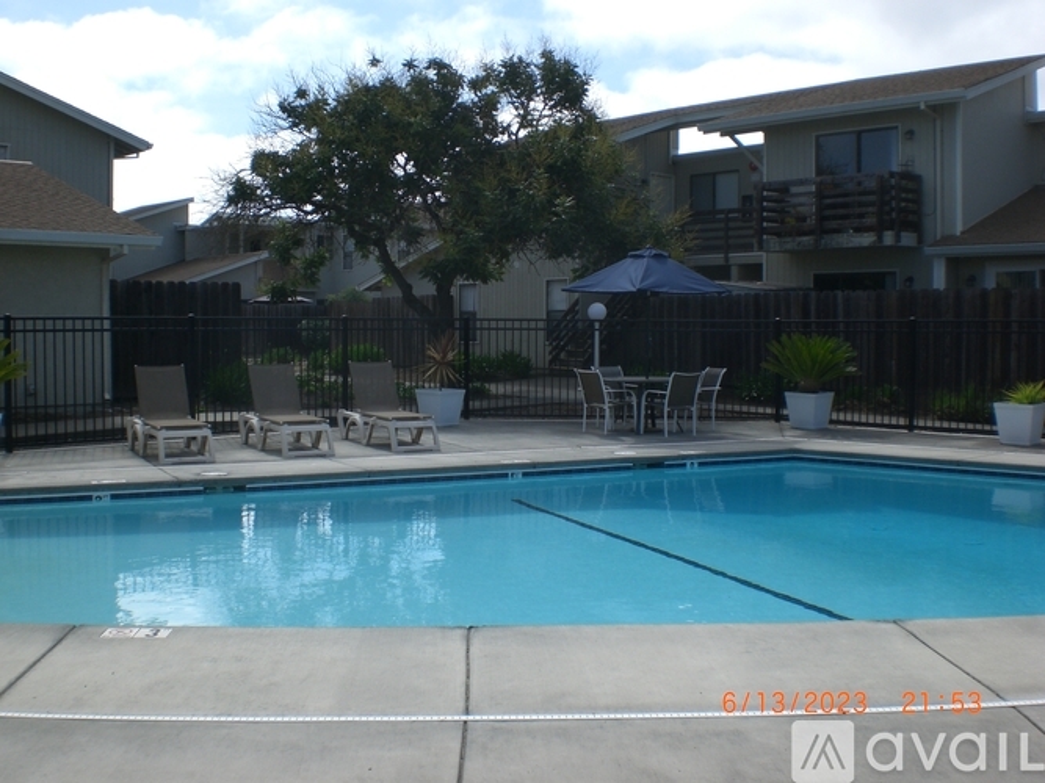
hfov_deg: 49.0
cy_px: 392
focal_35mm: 38
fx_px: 1147
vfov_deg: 37.7
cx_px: 522
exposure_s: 1/640
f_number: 4.4
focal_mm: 6.3
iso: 50
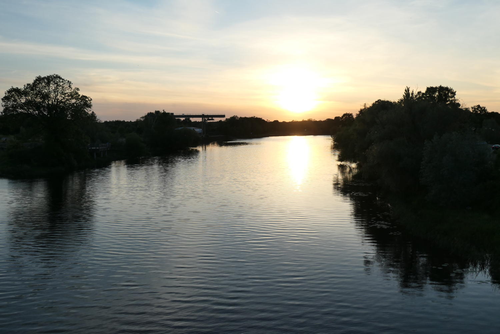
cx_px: 250
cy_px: 167
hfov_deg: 58.7
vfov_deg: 41.1
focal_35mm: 32
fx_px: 444
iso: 200
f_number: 4.5
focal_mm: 11.7
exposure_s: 1/800
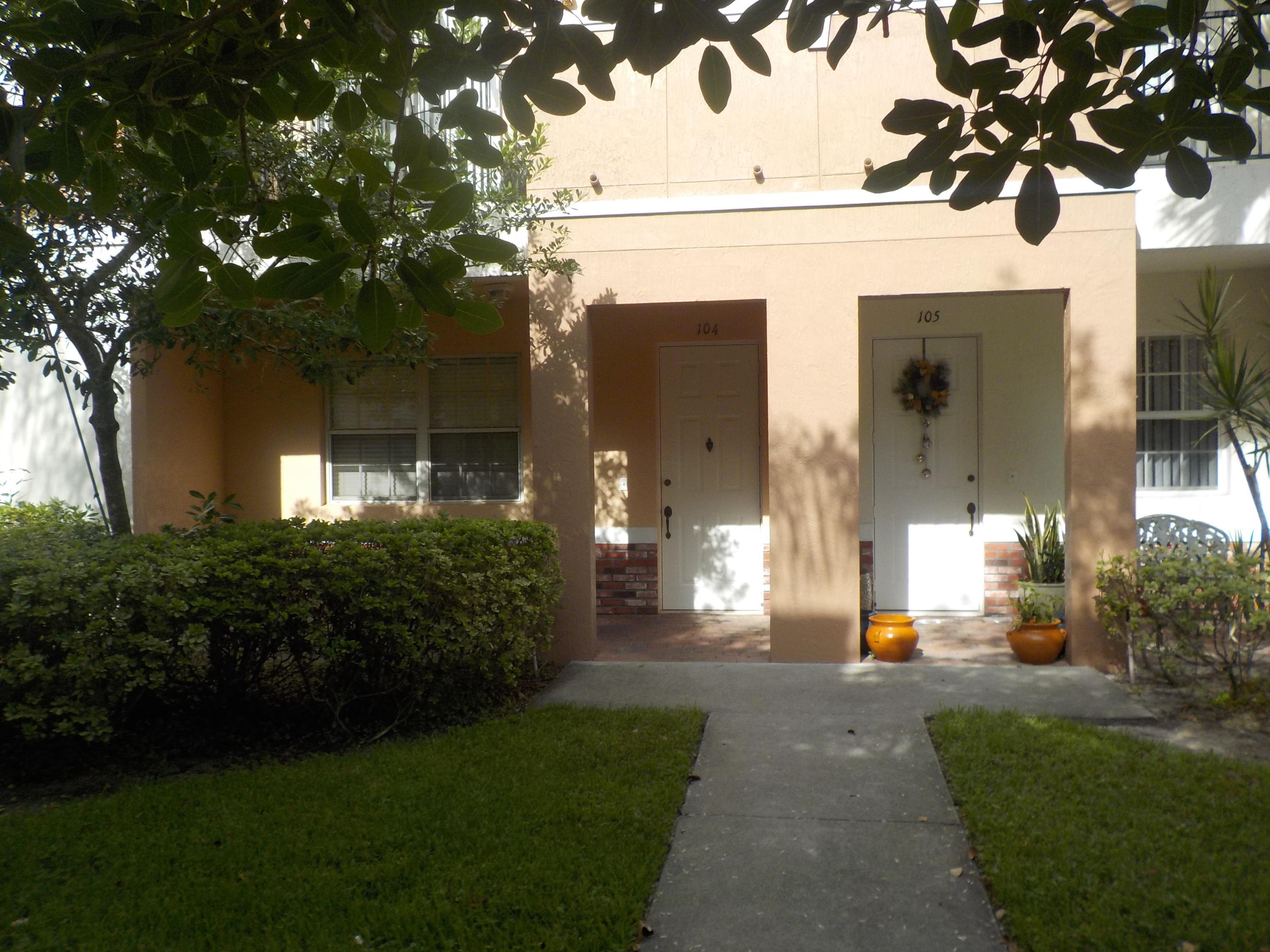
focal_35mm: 30
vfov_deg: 46.8
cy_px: 476
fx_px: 1101
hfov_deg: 60.0
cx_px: 635
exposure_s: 1/800
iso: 125
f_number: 3.3
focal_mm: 4.1
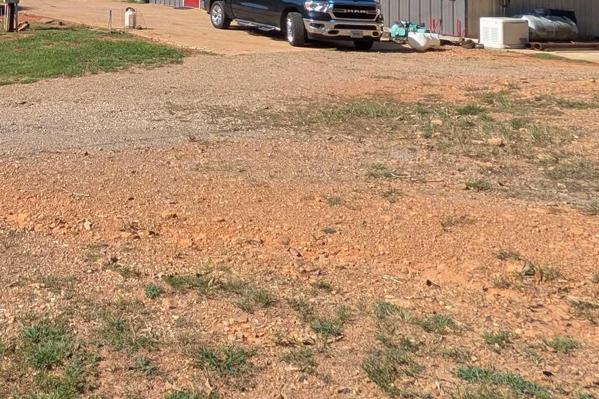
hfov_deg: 38.8
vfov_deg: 26.2
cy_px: -112
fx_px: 732
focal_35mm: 44
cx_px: -17
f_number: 2.2
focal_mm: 1.83
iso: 57
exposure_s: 1/1504
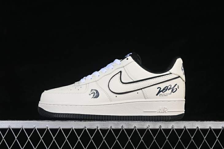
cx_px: 112
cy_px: 74
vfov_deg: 18.2
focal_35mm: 75
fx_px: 466
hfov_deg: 27.0
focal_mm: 50
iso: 160
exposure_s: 1/80
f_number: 8
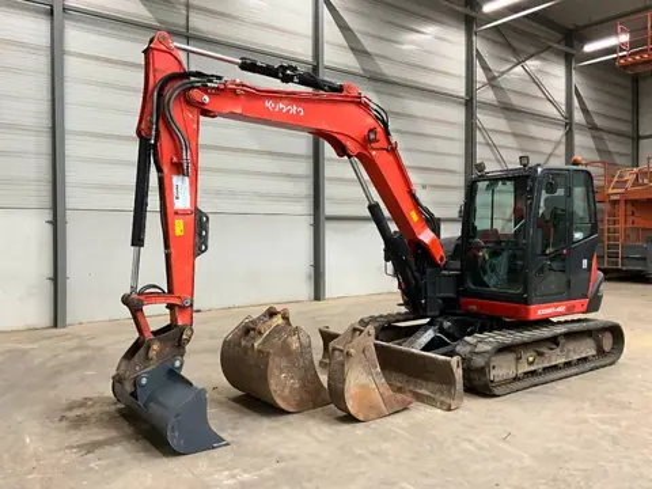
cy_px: 244
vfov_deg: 48.2
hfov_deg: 61.7
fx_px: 546
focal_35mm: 29
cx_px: 326
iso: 160
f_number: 1.8
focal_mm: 3
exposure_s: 1/60
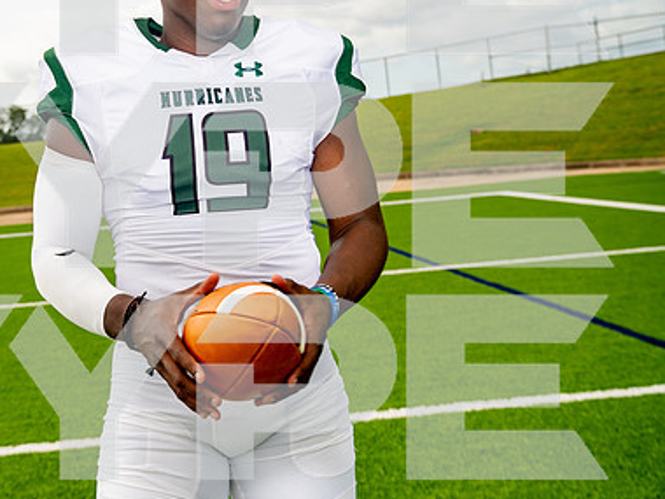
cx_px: 168
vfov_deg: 30.7
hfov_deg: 39.4
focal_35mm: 47
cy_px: 176
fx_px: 903
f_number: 4.5
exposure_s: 1/250
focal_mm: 32
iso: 250
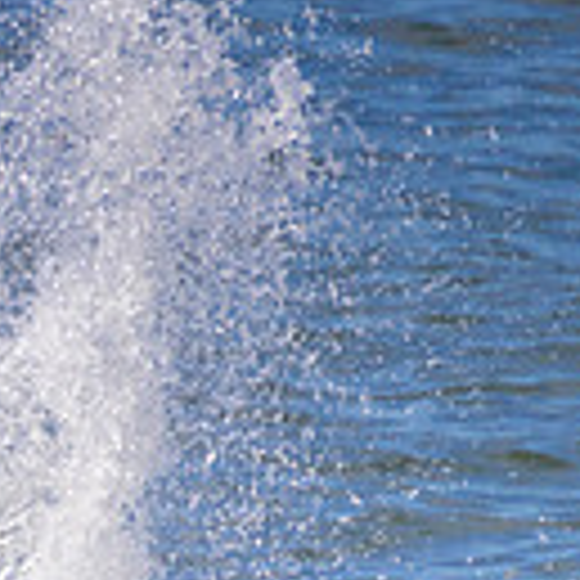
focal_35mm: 3052
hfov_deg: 0.6
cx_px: -315
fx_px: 57855
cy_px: 816
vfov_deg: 0.6
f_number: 11
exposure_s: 1/2000
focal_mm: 800
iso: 900
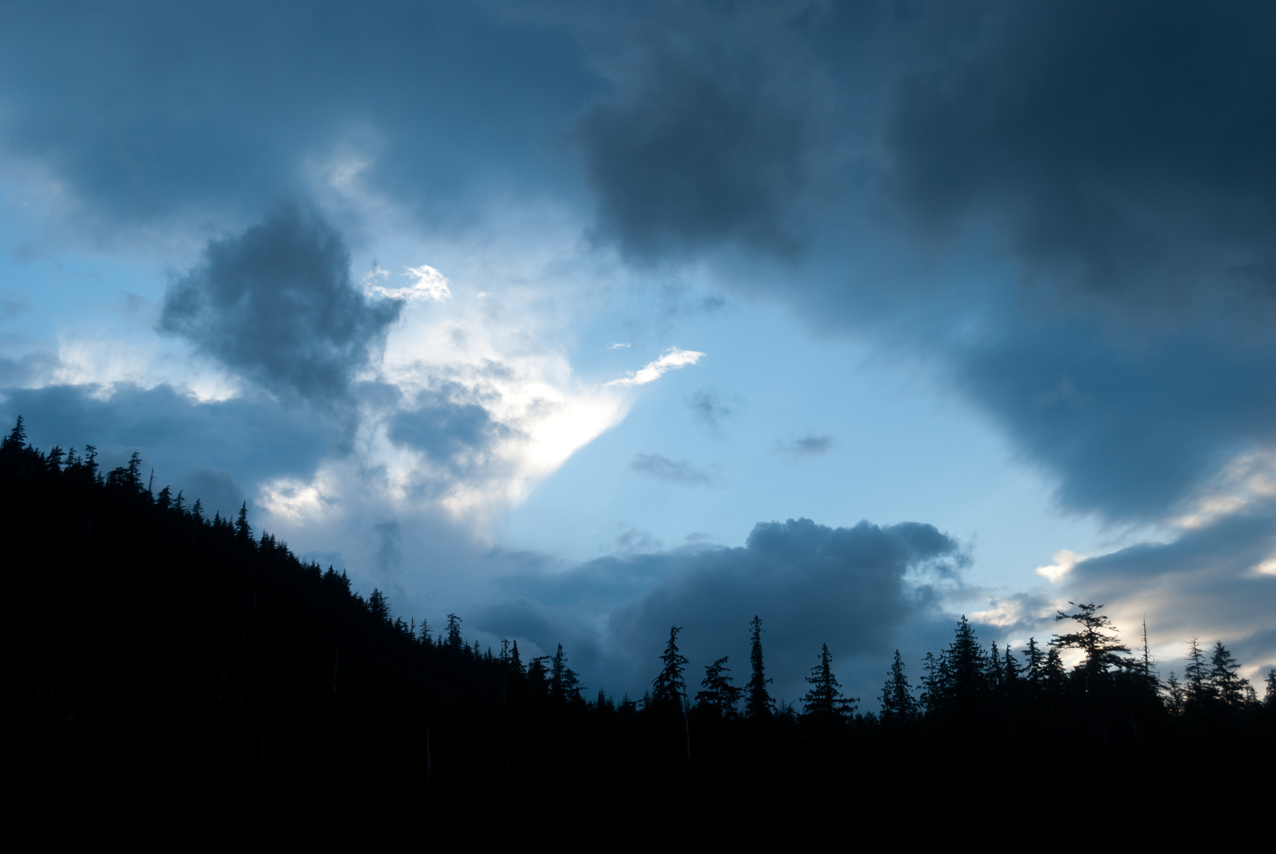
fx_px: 1544
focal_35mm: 44
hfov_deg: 44.9
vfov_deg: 30.9
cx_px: 638
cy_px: 427
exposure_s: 1/200
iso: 100
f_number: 5.6
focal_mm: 29
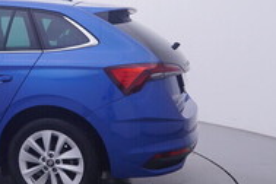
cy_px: 58
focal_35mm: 65
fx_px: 502
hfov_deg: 27.3
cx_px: -52
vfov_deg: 20.7
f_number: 5
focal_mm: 15
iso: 200
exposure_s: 1/80
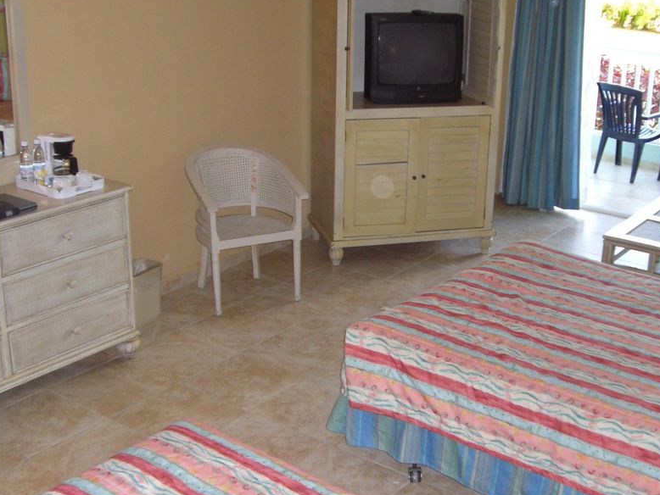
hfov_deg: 38.1
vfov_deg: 29.1
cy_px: 253
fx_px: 954
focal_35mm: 50
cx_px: 360
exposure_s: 1/60
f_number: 2.7
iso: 200
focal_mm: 6.2
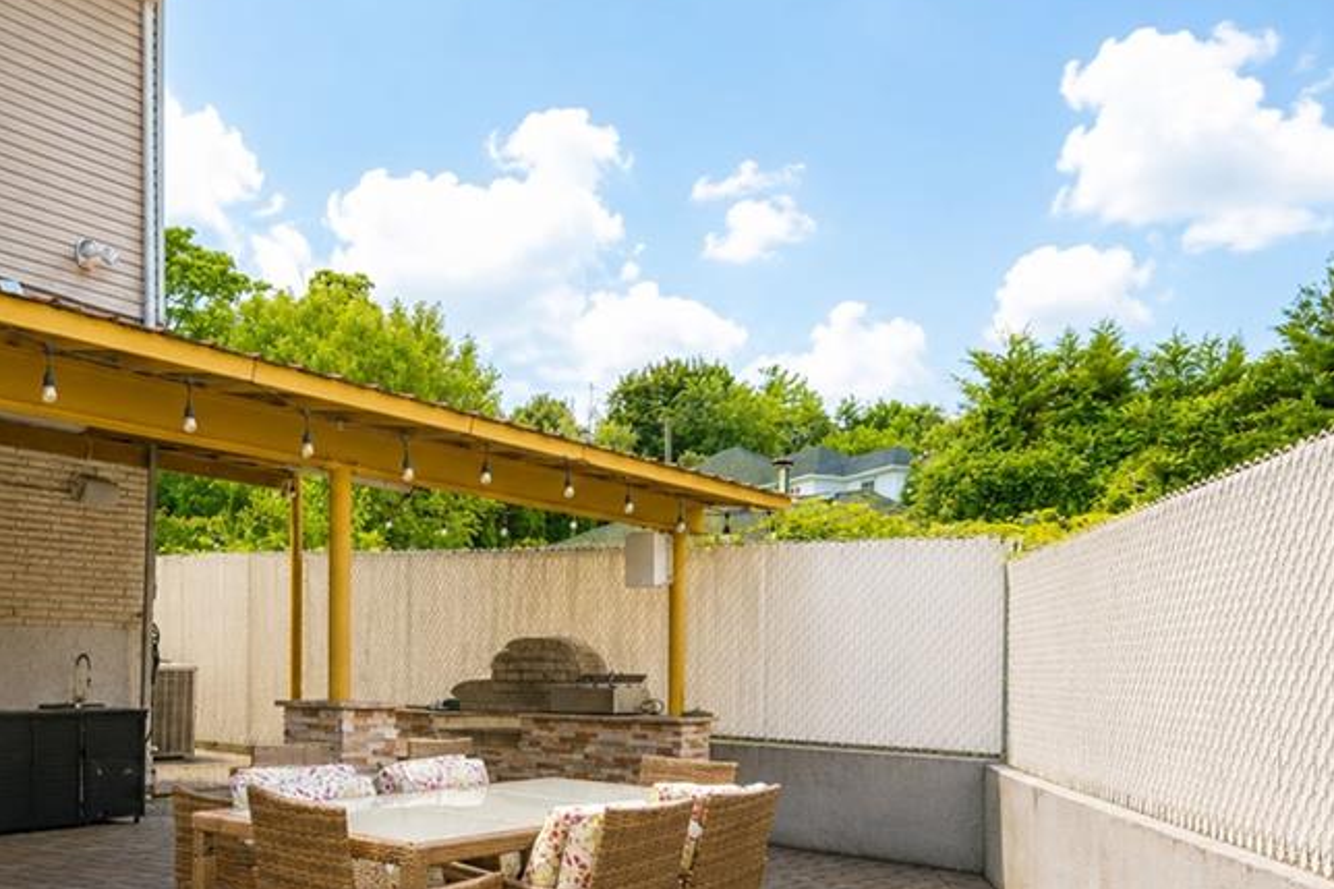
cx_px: 394
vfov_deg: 36.9
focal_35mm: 35
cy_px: 676
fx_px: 1297
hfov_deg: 52.8
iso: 64
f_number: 4.5
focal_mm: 22
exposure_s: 1/50
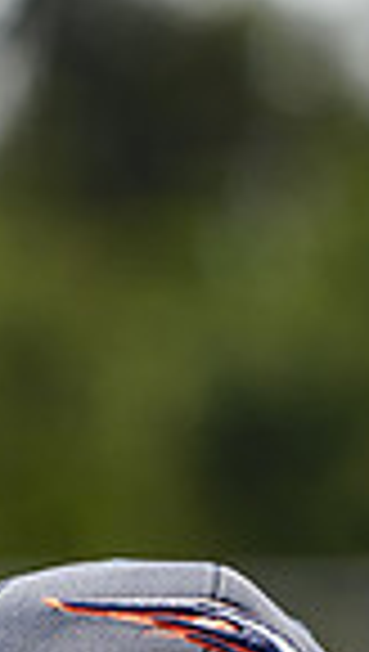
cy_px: 1223
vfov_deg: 2.6
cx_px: 83
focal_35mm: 826
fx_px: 14310
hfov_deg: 1.5
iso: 50
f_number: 5
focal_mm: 197
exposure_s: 1/250
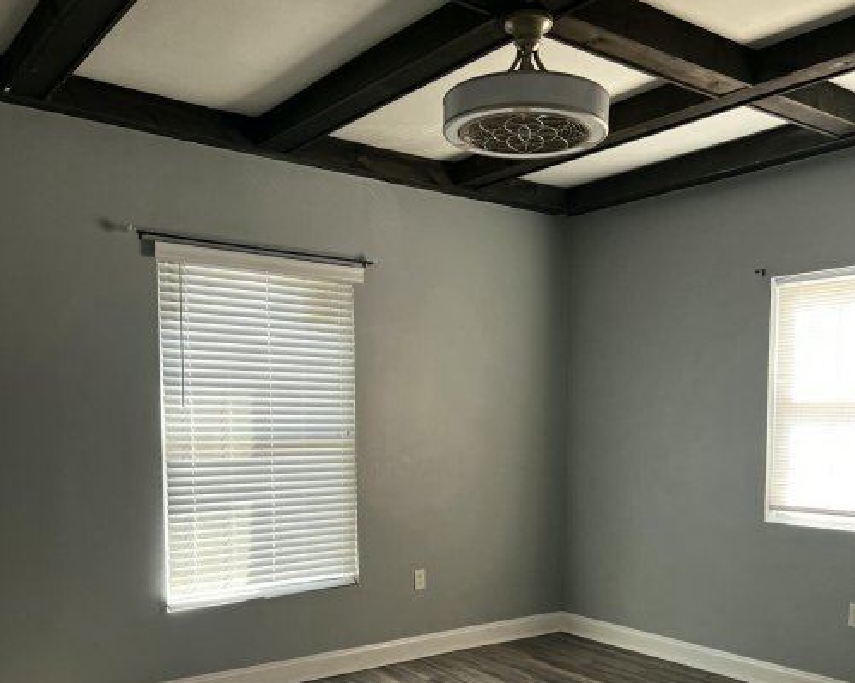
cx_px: 428
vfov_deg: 42.4
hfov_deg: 52.9
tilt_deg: -4.0
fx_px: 860
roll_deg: -0.2
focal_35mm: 34
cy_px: 487
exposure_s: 1/121
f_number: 1.5
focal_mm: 5.7
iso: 100
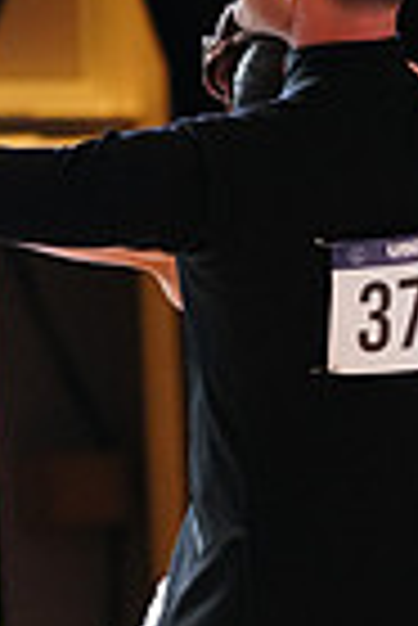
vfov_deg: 2.5
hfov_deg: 1.7
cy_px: 842
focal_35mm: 833
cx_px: 384
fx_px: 14471
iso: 2500
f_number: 4
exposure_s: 1/250
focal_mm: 200
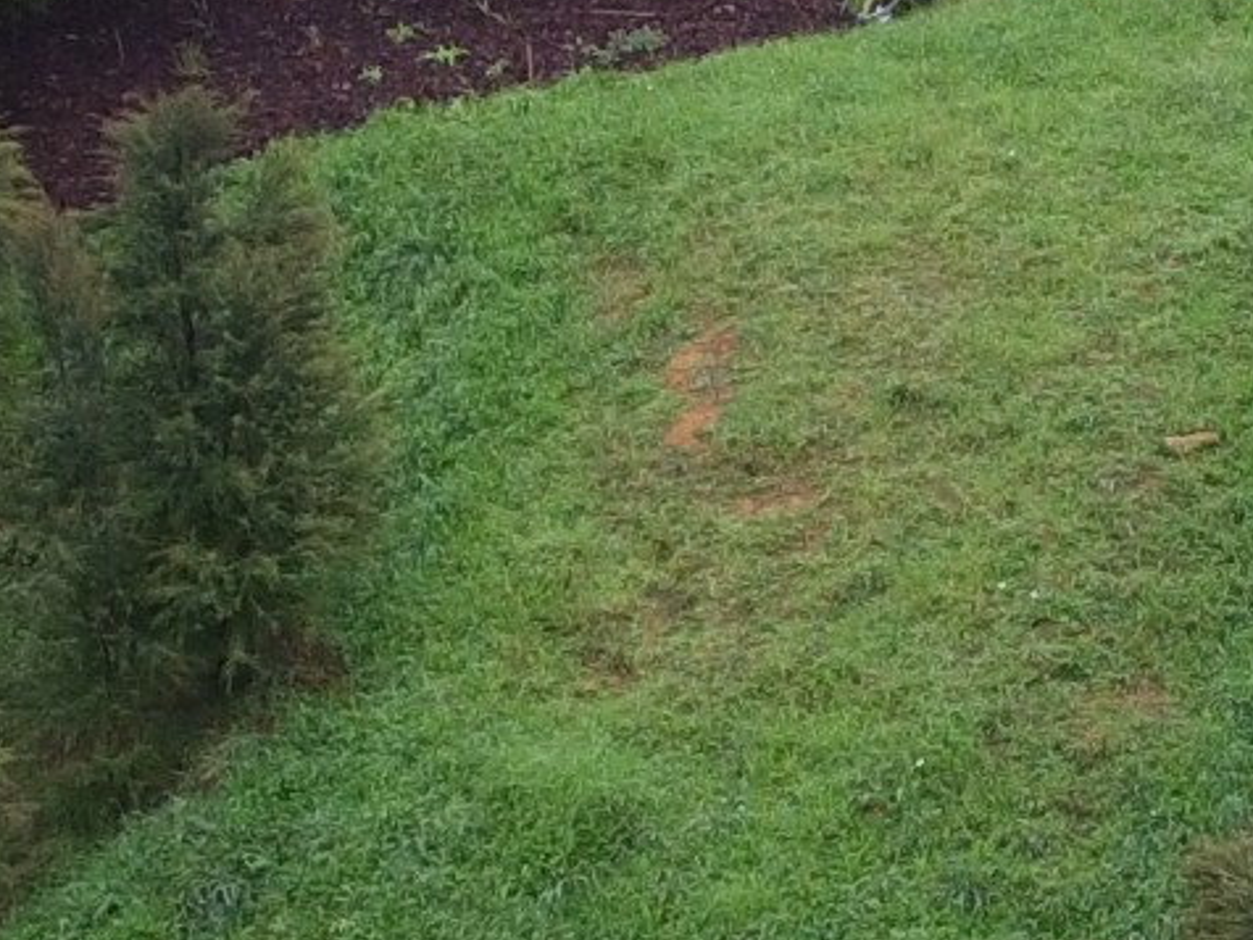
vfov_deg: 11.8
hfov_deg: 15.6
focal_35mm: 126
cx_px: 948
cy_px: 500
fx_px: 4561
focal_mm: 3.61
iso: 100
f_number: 2.8
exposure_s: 1/136
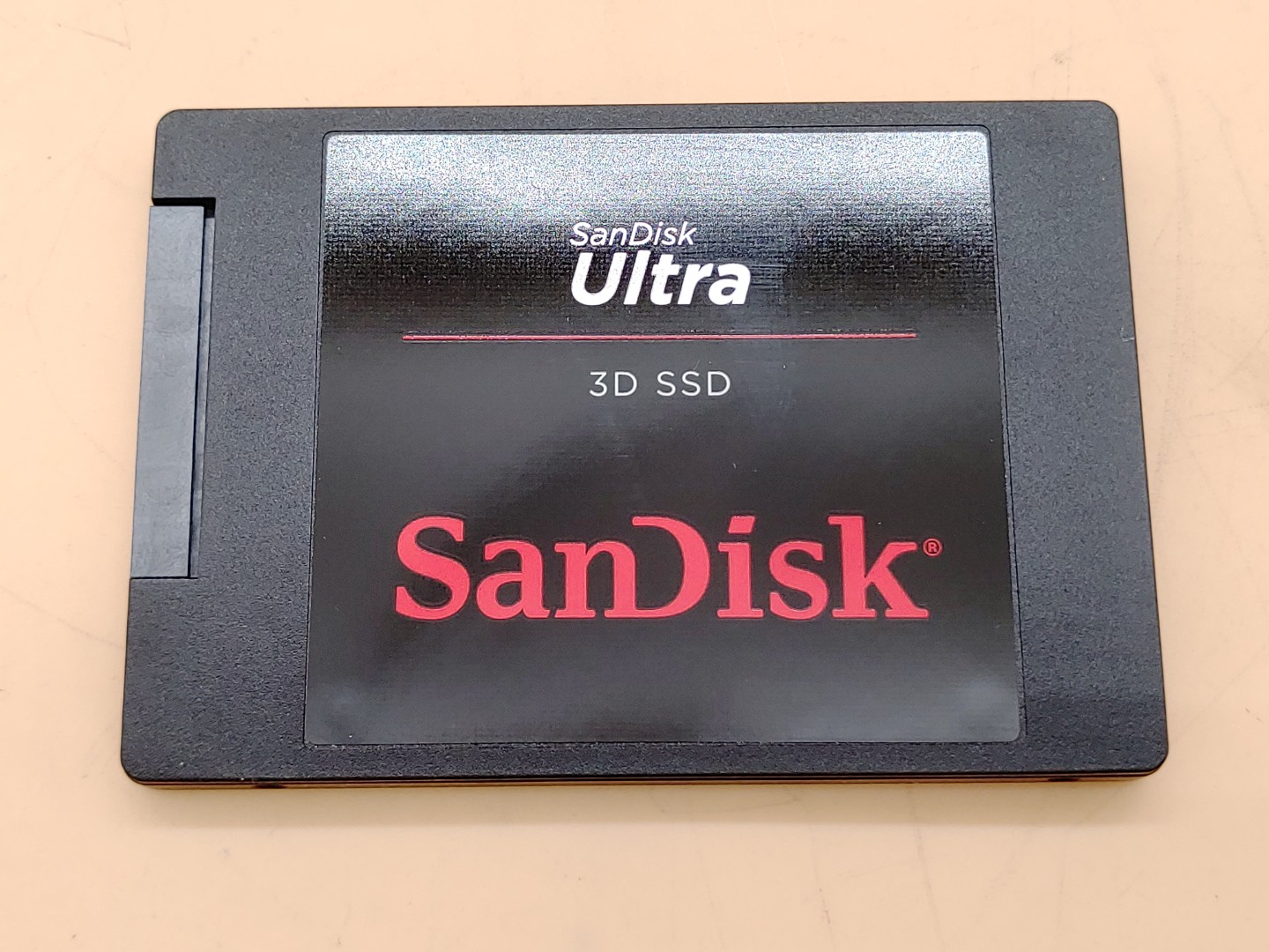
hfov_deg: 38.9
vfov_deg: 29.7
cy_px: 476
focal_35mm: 49
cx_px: 634
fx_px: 1796
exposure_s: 1/71
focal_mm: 4.36
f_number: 1.8
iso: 50
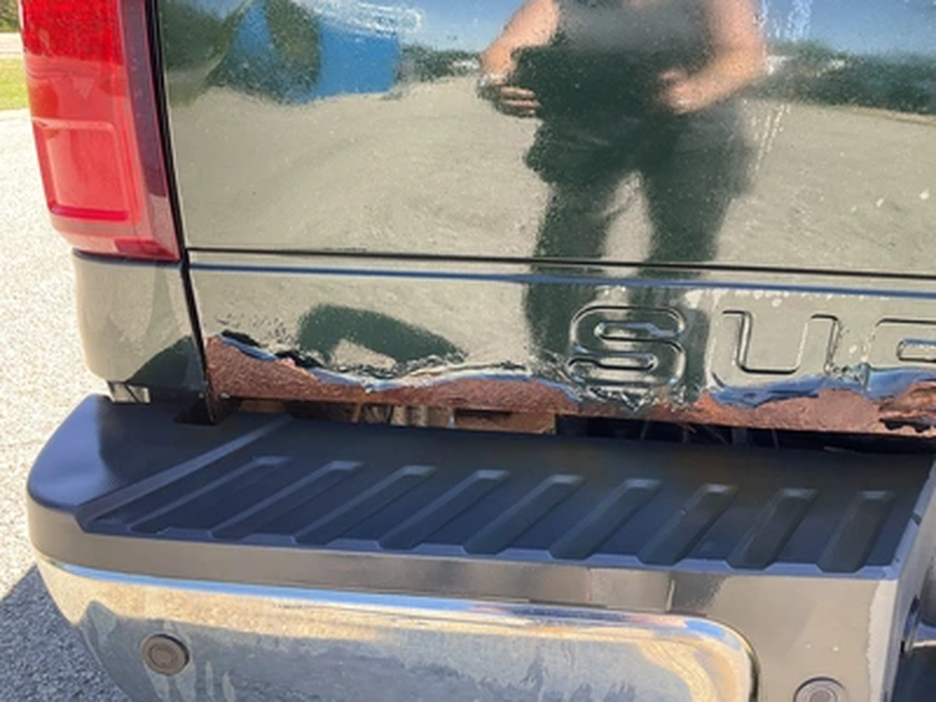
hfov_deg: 61.7
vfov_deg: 48.2
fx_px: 784
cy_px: 351
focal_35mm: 29
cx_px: 468
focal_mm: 3
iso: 32
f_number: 1.8
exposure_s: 1/130
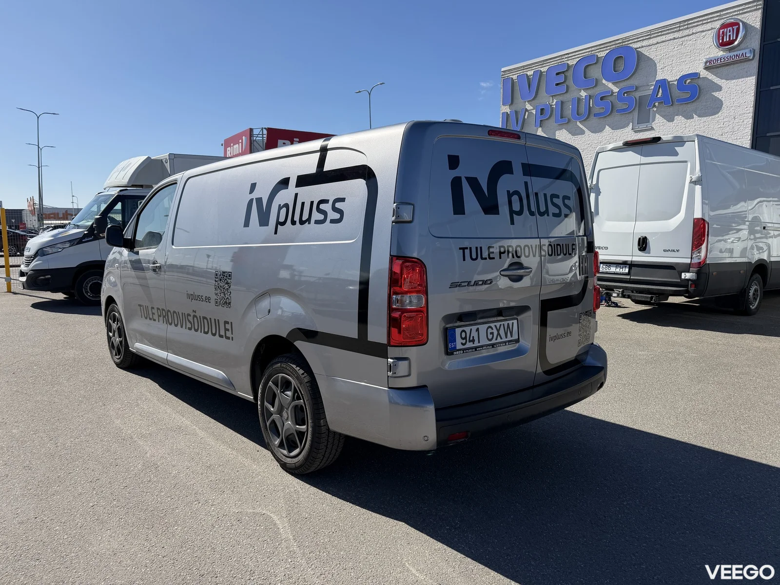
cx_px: 390
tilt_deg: -6.4
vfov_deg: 56.8
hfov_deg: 71.6
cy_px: 292
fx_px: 541
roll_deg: +0.5
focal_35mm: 24
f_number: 1.78
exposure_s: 1/4673
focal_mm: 6.76
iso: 80
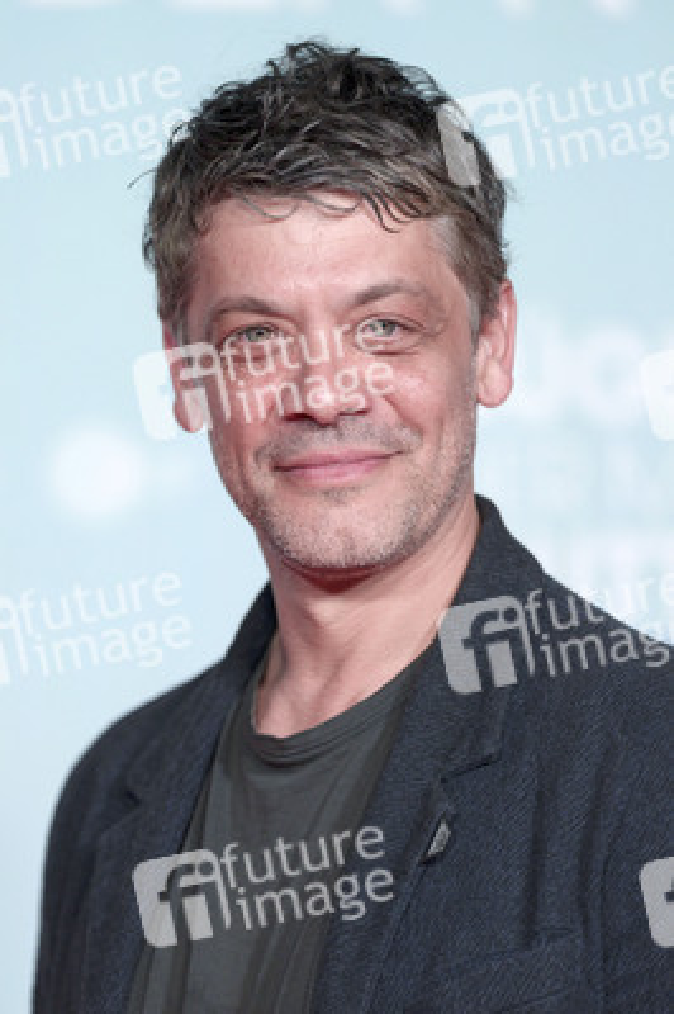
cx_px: 337
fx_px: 5626
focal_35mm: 200
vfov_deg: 10.3
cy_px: 507
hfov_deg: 6.9
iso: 500
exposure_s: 1/250
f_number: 2.8
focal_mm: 200
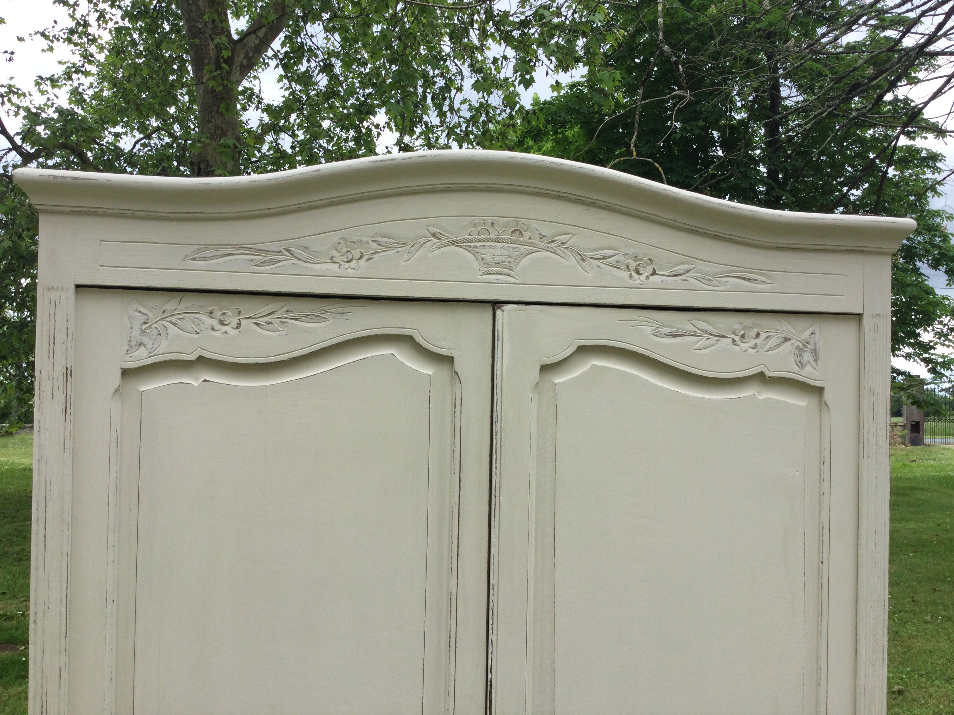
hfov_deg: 58.4
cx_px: 477
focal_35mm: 31
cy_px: 358
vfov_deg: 45.4
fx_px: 854
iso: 25
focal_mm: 3.3
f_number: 2.4
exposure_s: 1/369
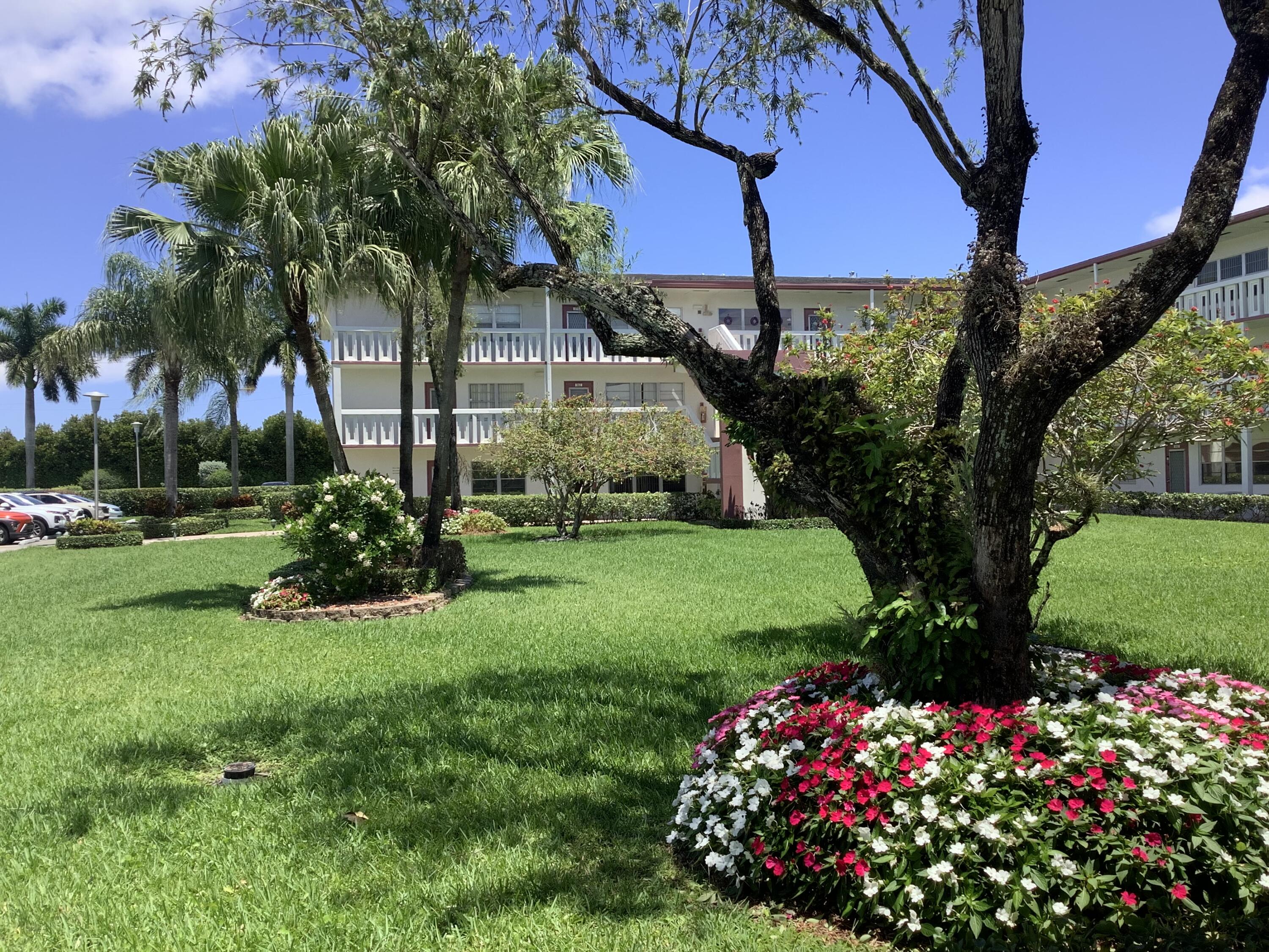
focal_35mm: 31
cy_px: 476
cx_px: 634
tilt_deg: -0.3
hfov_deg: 58.4
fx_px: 1136
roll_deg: +1.0
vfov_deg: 45.4
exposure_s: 1/815
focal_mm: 3.3
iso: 25
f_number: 2.4
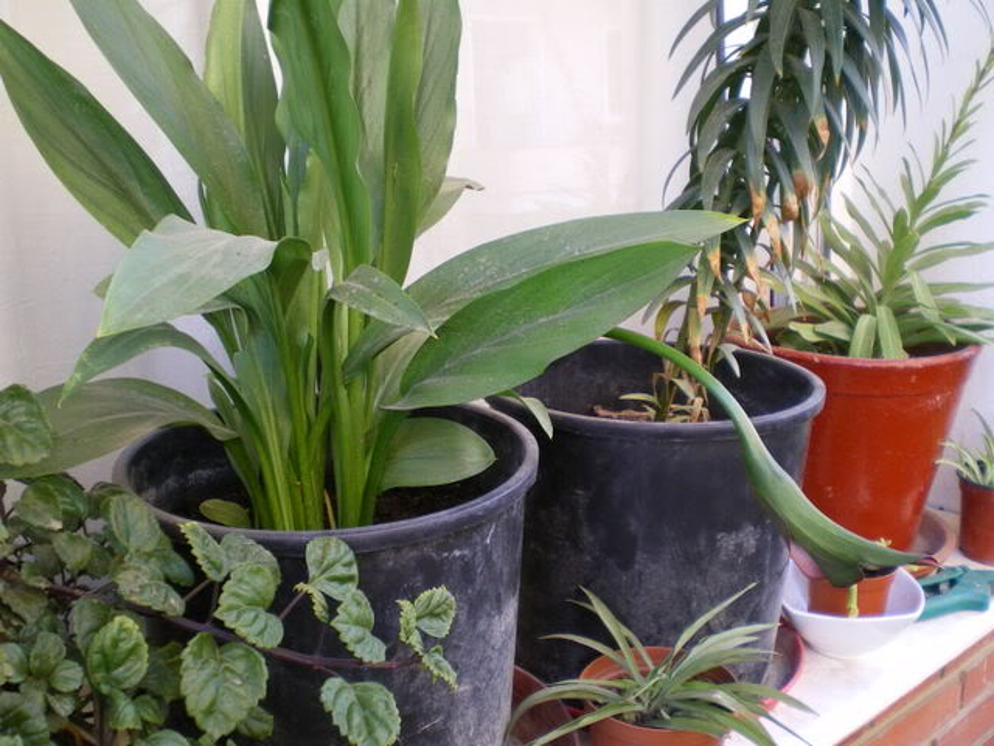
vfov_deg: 37.7
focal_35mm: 38
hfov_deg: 49.0
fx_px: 1091
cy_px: 373
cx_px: 497
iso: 125
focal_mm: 6.3
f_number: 3.1
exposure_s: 1/60
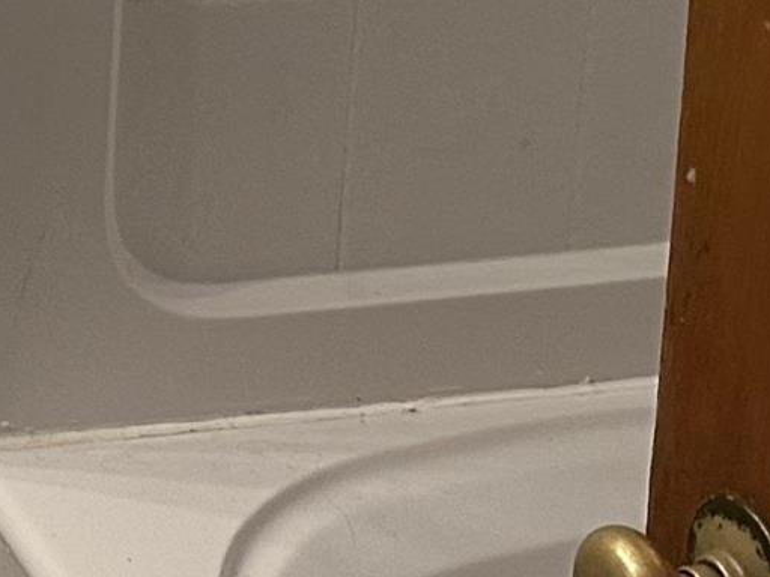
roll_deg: -2.0
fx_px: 3203
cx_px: -532
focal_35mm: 144
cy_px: -986
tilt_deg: -8.4
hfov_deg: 12.7
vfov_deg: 8.9
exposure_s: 1/60
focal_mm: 6.86
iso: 125
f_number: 1.78
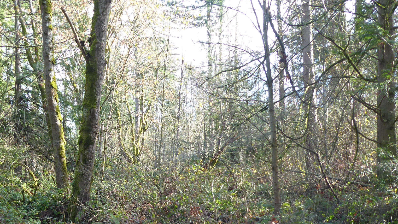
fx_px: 443
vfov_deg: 27.0
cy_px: 215
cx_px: 145
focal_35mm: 42
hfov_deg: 47.8
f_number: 3.3
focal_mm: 4.3
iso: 125
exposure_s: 1/60
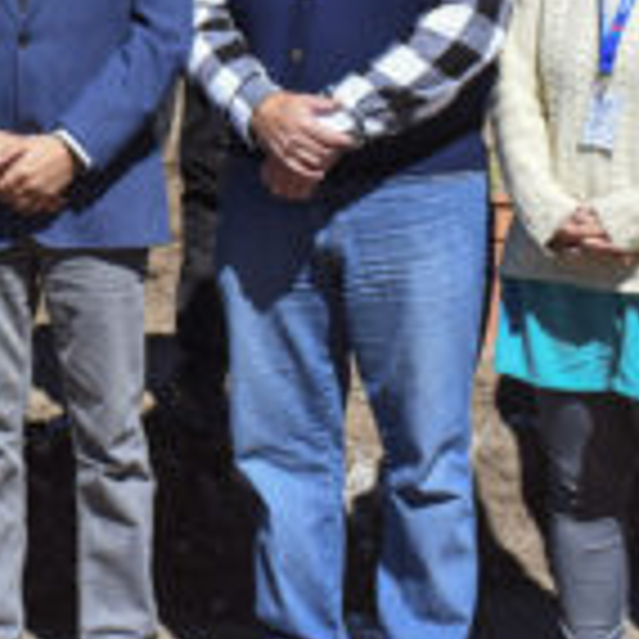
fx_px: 2548
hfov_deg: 13.6
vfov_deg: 14.1
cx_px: -270
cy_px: 14
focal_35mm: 122
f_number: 5.6
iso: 160
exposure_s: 1/640
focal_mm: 23
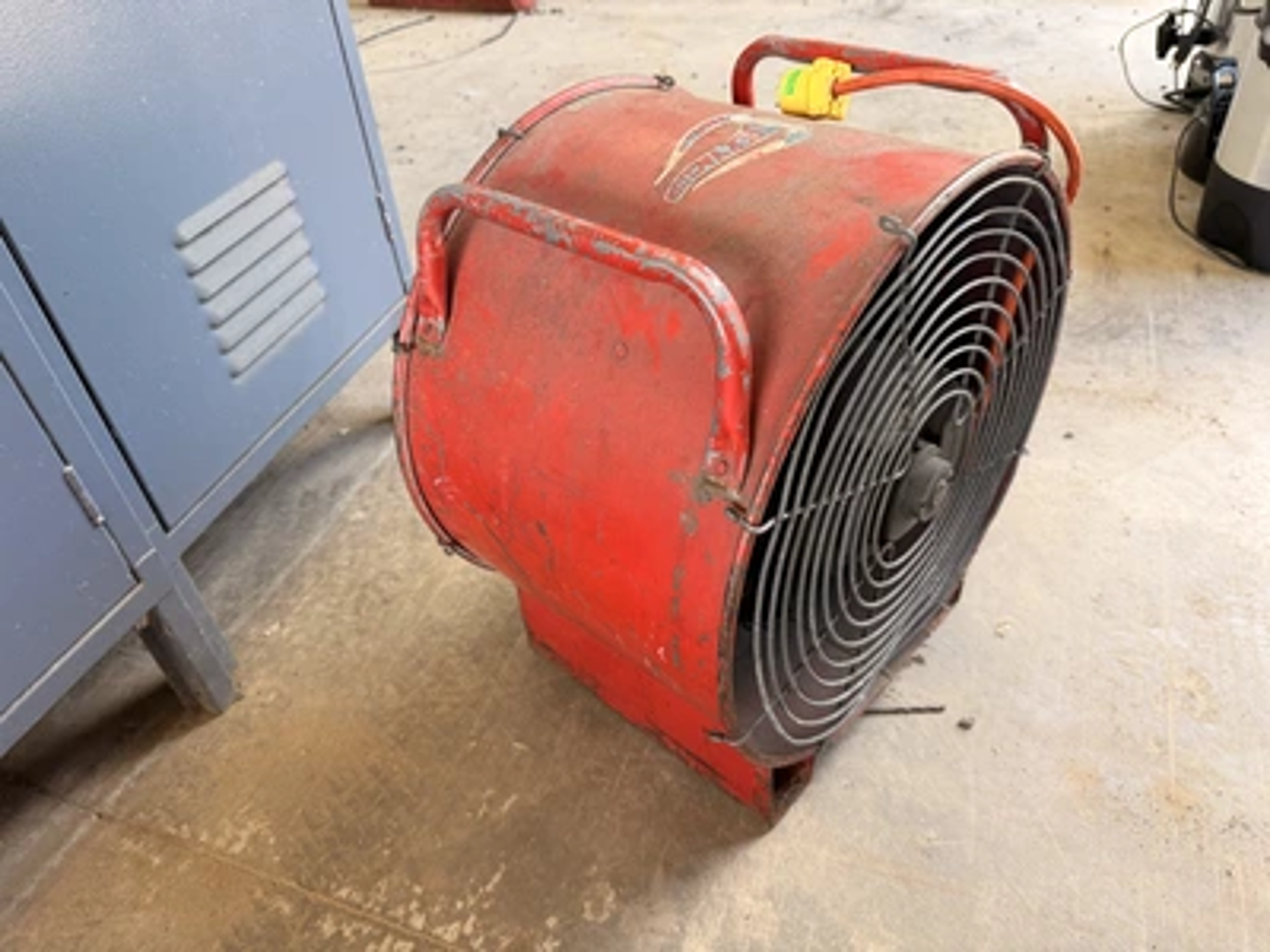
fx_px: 881
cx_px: 635
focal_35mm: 24
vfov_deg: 56.8
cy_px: 476
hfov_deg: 71.6
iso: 160
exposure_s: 1/121
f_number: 1.78
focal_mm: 6.76
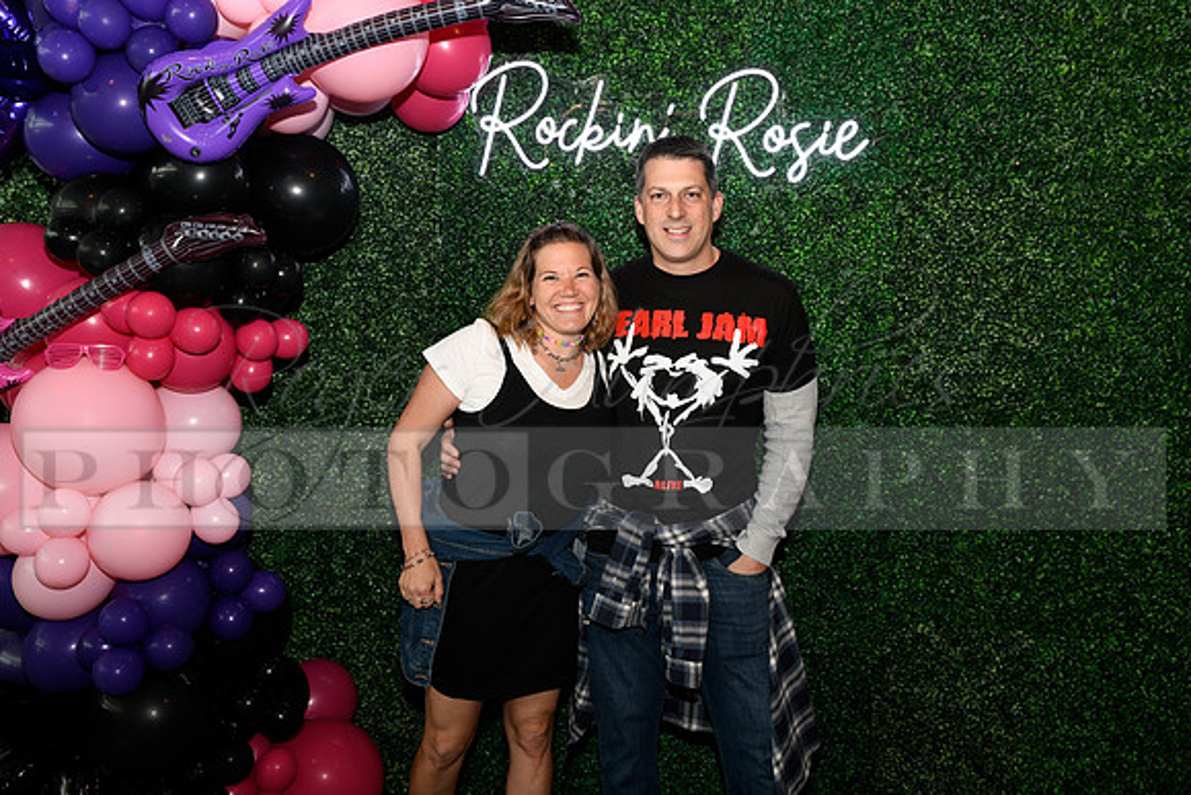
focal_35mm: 31
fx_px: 1026
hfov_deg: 60.3
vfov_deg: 42.3
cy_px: 398
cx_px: 596
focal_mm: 31
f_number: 6.3
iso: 500
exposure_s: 1/60
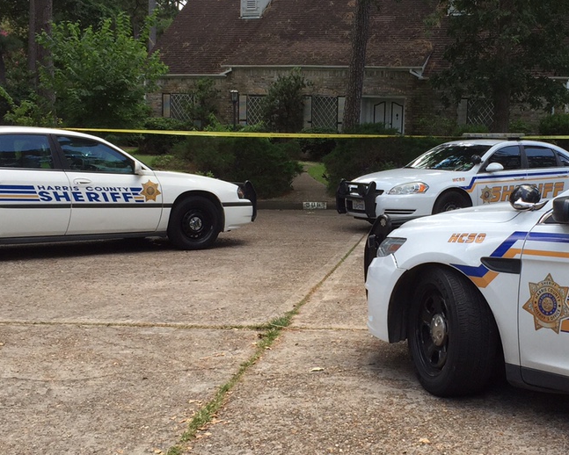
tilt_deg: -6.4
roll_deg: -3.1
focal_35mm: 56
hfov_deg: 33.4
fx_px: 943
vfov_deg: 27.1
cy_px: 230
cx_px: 362
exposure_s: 1/363
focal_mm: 4.15
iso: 32
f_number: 2.2
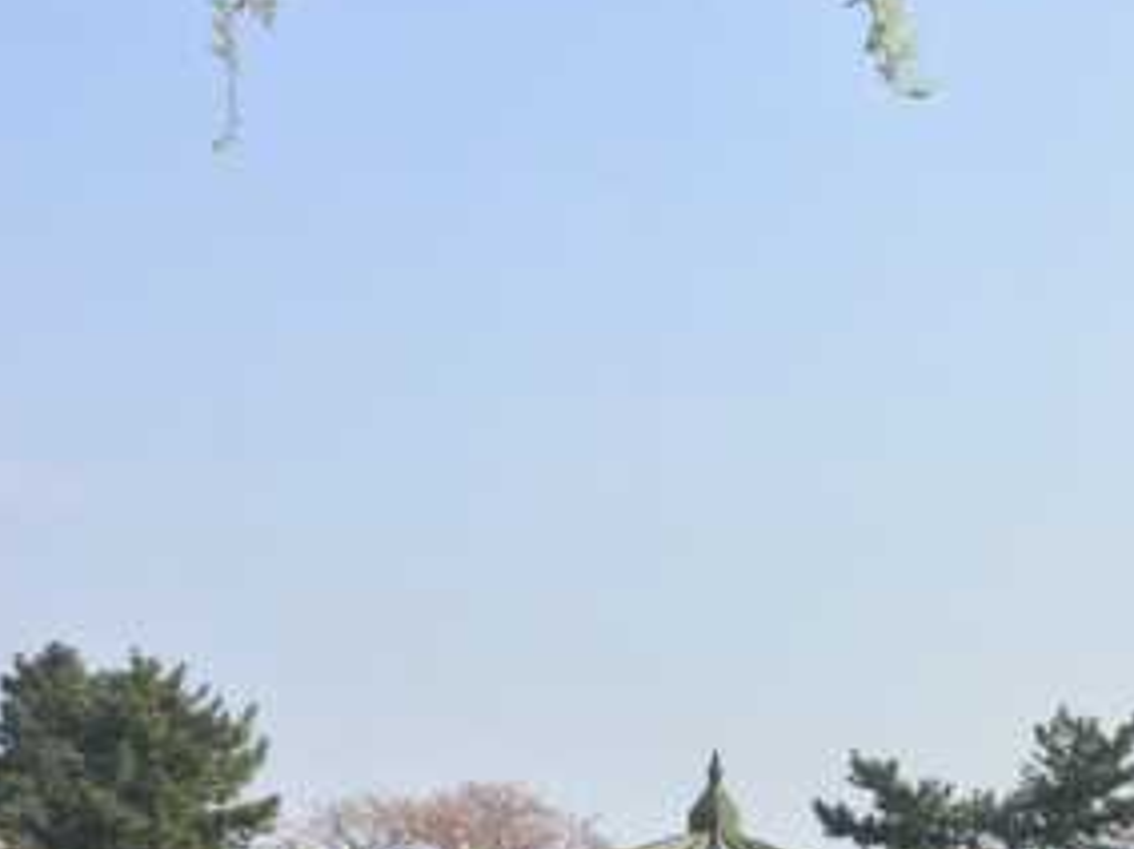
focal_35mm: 82
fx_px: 2685
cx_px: 1046
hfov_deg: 23.2
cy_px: 1021
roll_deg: +0.0
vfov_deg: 17.2
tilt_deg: +0.8
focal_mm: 4.15
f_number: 2.2
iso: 25
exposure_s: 1/801
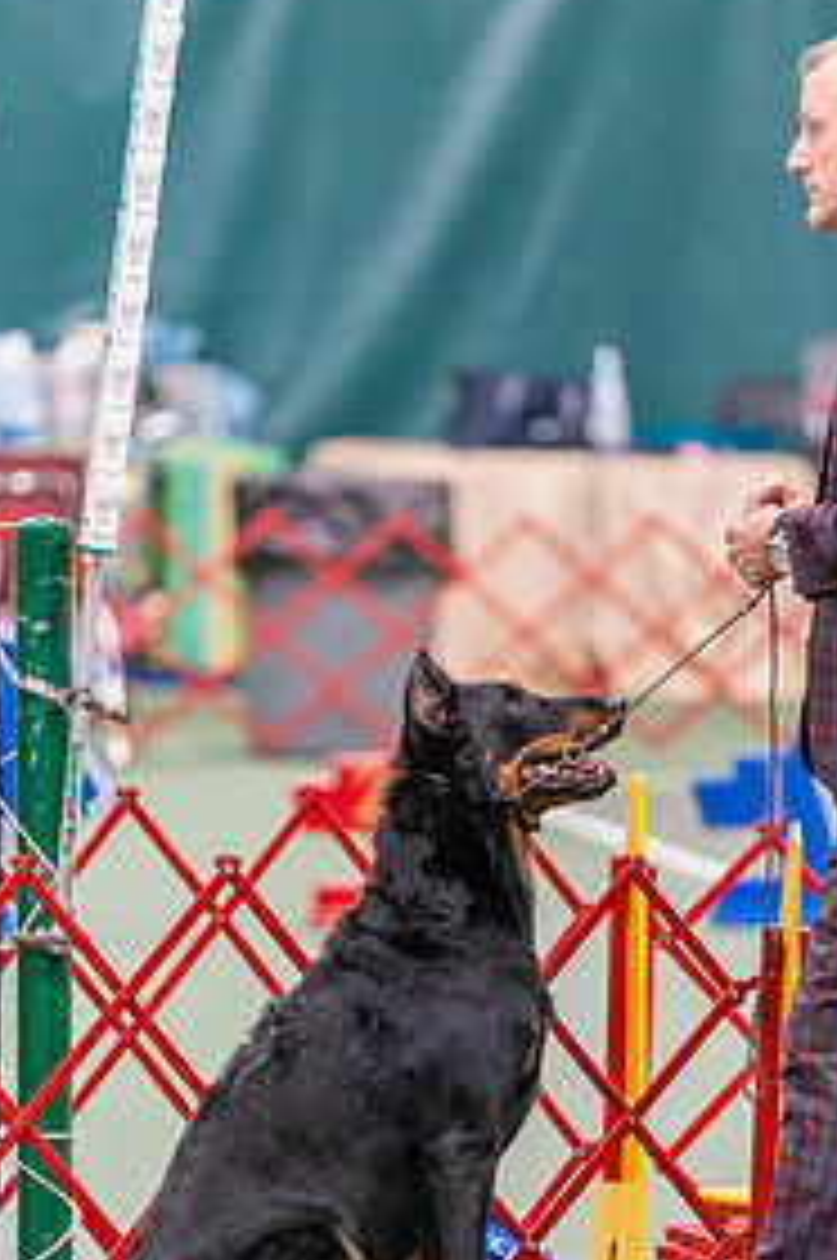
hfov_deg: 4.3
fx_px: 11257
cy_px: 729
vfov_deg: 6.4
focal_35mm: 322
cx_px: 441
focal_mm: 200
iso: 3200
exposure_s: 1/250
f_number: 2.8
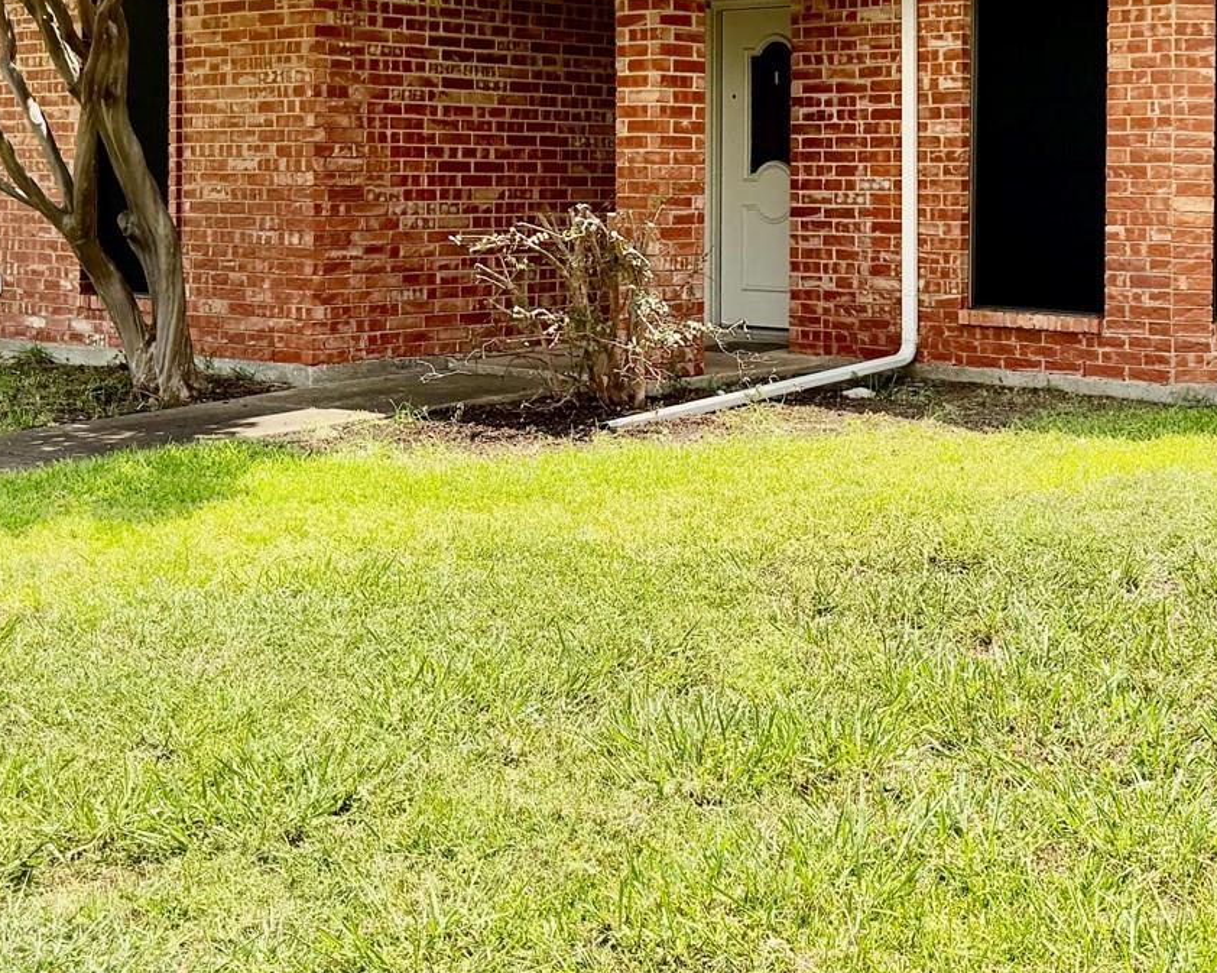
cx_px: 841
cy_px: 143
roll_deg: -0.2
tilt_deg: +0.9
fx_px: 2052
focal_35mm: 57
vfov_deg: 26.0
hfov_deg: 32.7
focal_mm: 6.76
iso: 80
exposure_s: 1/4167
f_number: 1.78
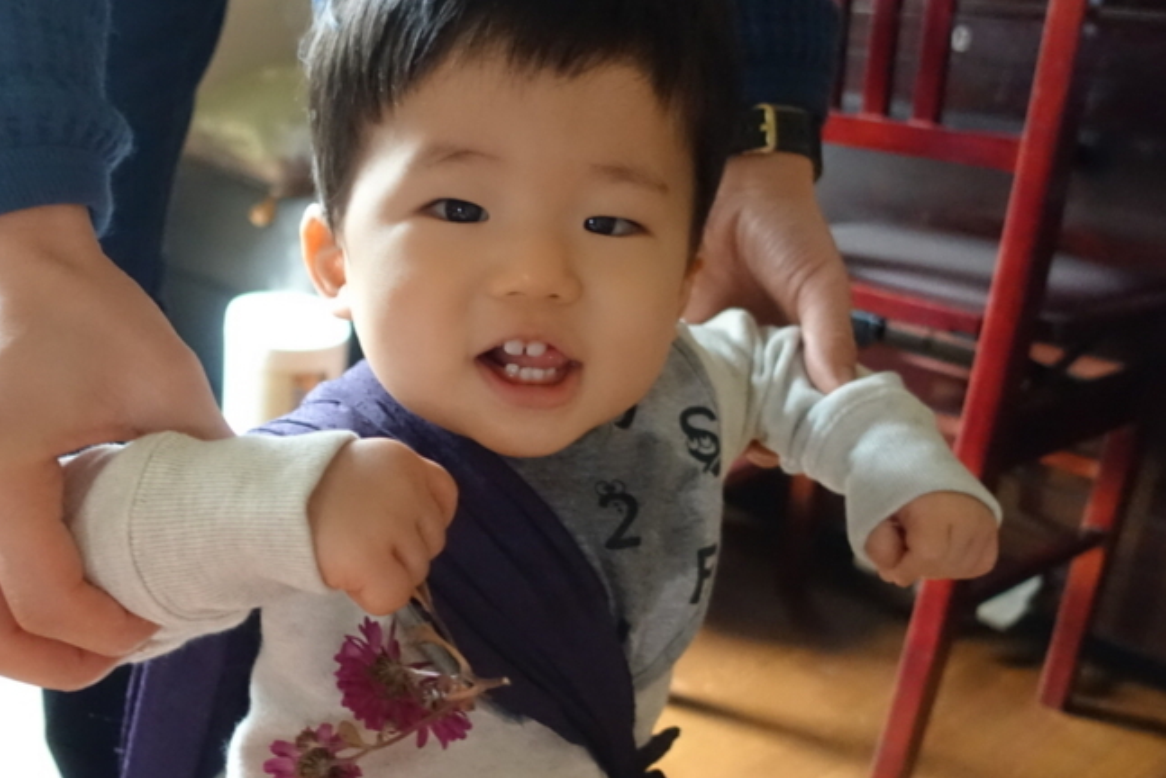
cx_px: 414
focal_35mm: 38
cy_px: 432
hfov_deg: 50.0
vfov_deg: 35.1
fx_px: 1231
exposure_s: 1/160
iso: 2500
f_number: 1.8
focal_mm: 8.8
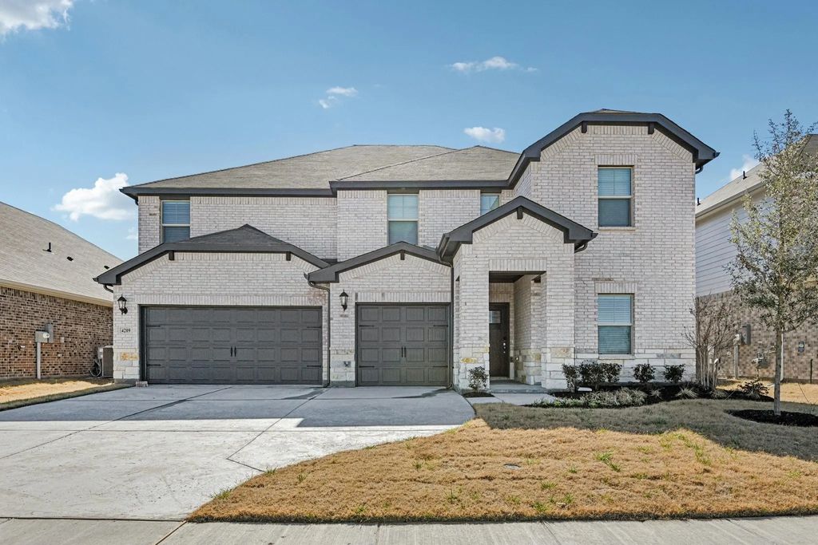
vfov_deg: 64.6
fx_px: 432
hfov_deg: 86.9
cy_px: 272
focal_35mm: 19
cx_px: 409
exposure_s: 1/1250
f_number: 8
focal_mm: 19
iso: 400
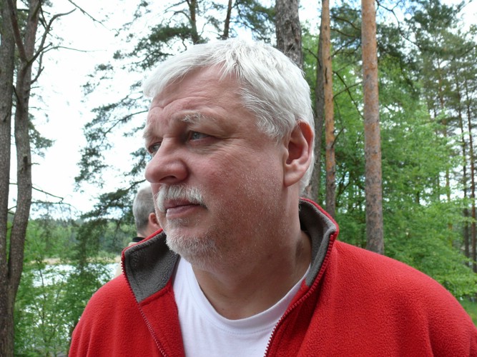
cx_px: 238
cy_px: 178
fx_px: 482
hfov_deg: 52.6
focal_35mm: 35
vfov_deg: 40.7
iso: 100
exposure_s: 1/125
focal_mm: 7.4
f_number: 4
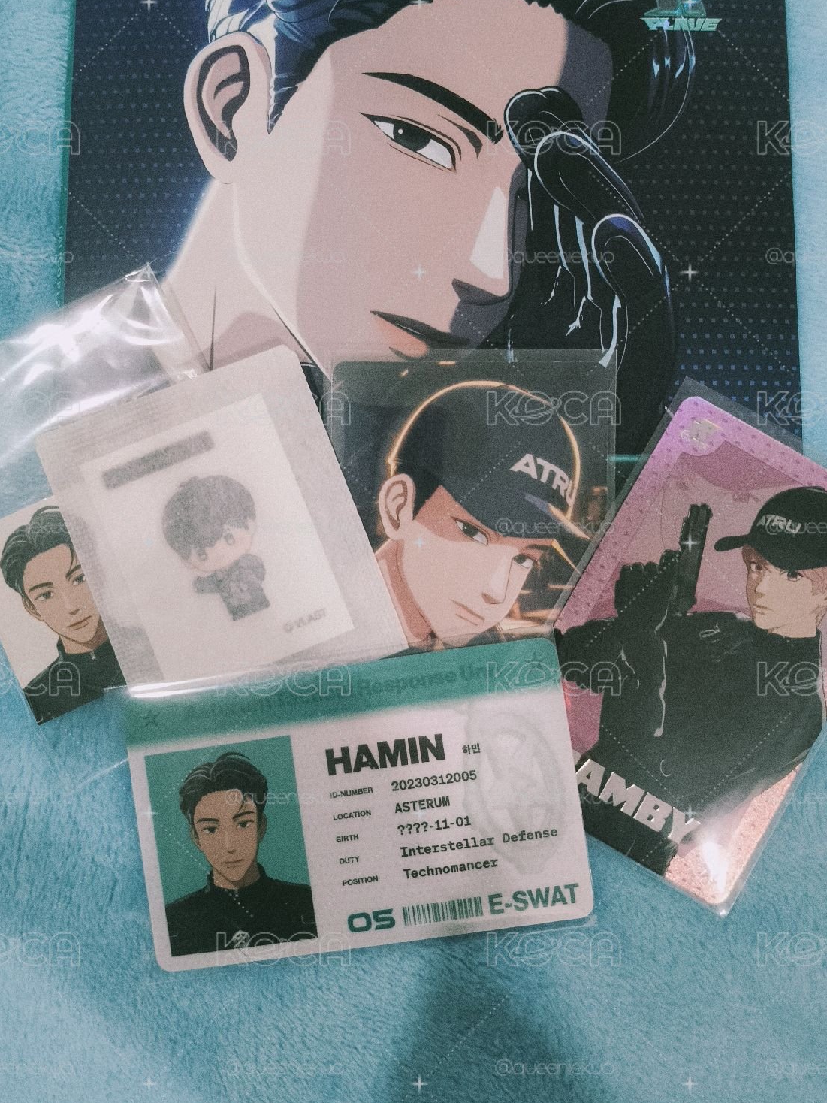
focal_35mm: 34
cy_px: 452
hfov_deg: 41.8
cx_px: 419
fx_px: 1083
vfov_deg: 53.7
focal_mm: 4.84
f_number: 1.8
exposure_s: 1/60.1
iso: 500
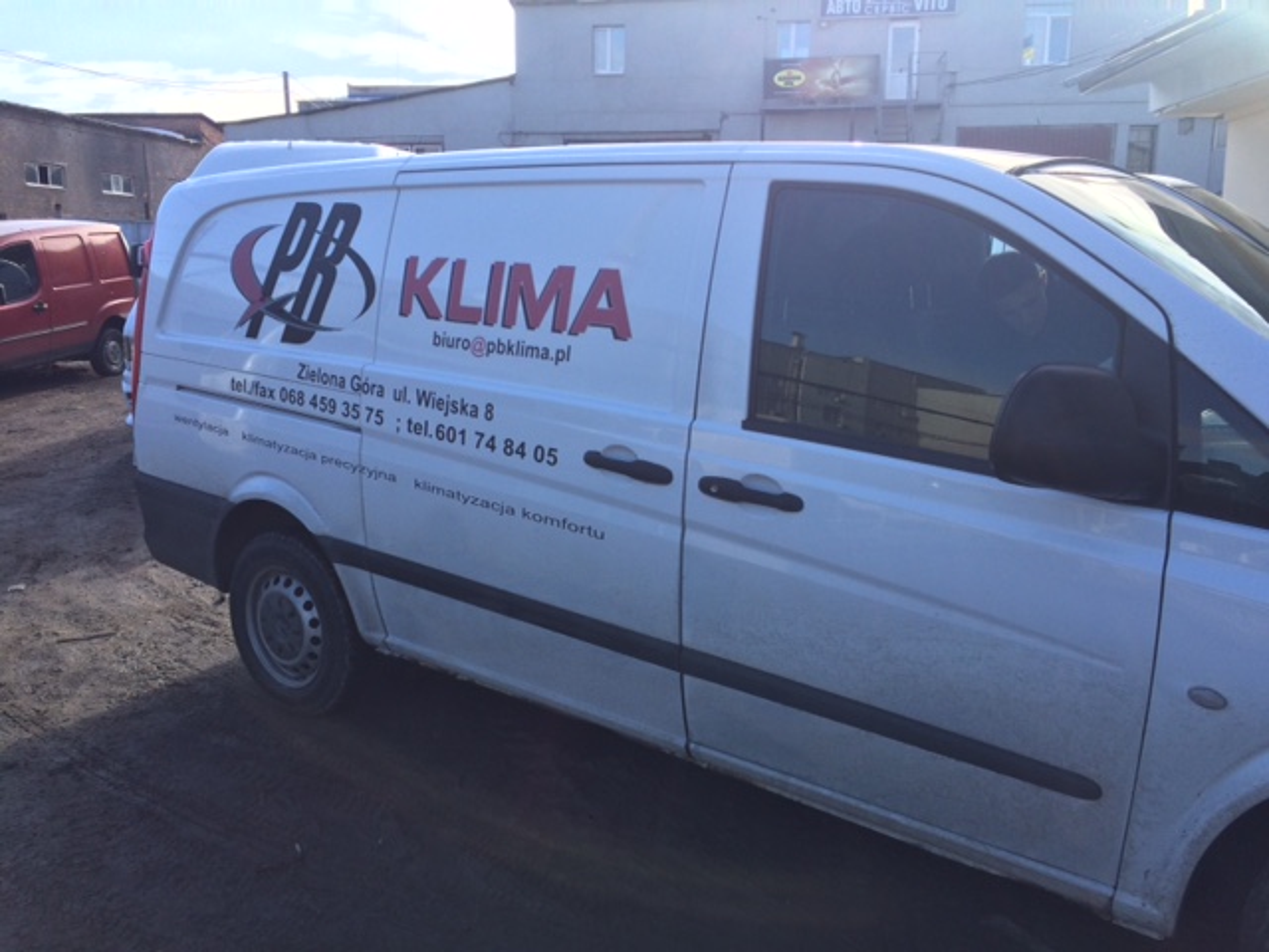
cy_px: 476
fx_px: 1063
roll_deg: -0.1
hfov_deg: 61.7
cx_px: 634
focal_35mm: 29
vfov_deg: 48.2
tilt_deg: -10.8
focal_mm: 4.15
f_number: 2.2
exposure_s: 1/892
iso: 32
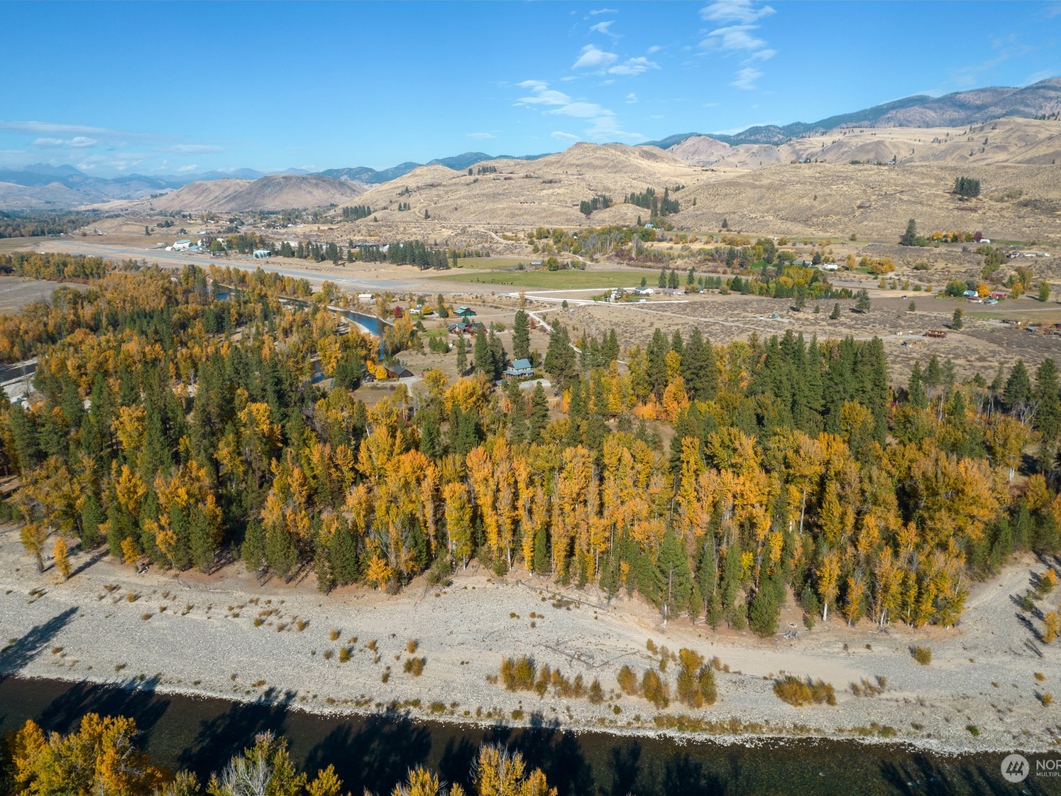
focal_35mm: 24
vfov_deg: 56.8
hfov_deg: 71.6
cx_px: 538
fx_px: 736
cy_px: 400
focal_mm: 8.38
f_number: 2.8
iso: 100
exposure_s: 1/2000
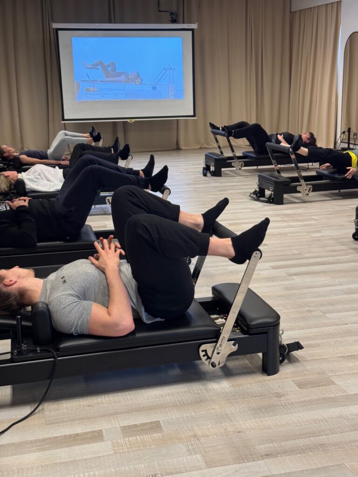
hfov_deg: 30.3
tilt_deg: -12.9
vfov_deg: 39.7
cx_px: 179
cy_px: 238
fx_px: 662
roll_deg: -1.1
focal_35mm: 48
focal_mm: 6.76
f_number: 1.78
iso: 200
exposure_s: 1/60
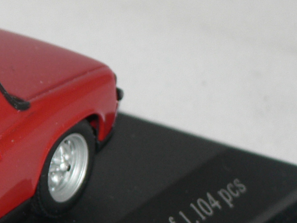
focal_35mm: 472
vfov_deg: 3.2
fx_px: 4050
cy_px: 158
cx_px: -136
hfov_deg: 4.2
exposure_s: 1/60
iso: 80
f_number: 3.2
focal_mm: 21.6
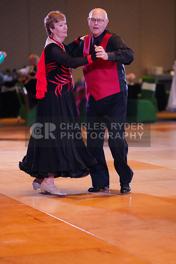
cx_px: 88
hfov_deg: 9.5
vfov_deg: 14.2
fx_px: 1055
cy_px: 132
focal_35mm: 144
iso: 5000
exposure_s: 1/400
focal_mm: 144
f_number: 2.8
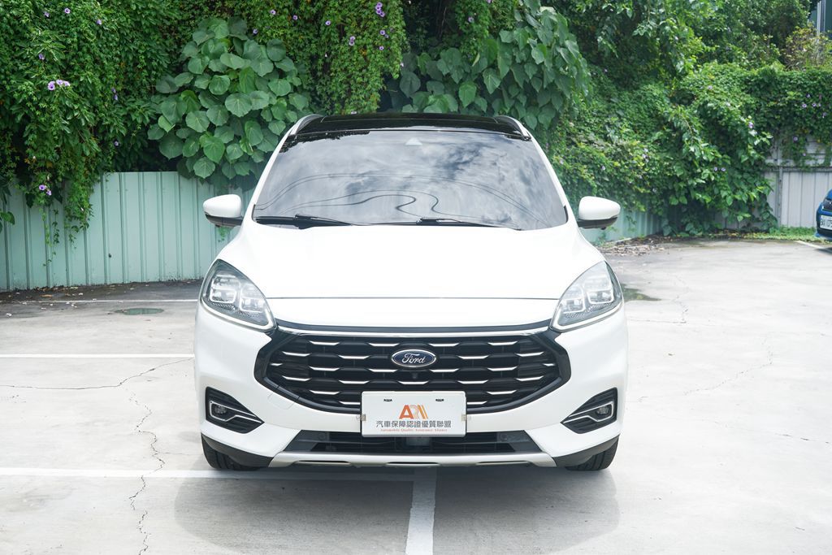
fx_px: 994
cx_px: 416
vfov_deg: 31.2
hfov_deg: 45.4
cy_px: 278
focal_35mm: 43
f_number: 8
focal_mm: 43
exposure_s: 1/200
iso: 100
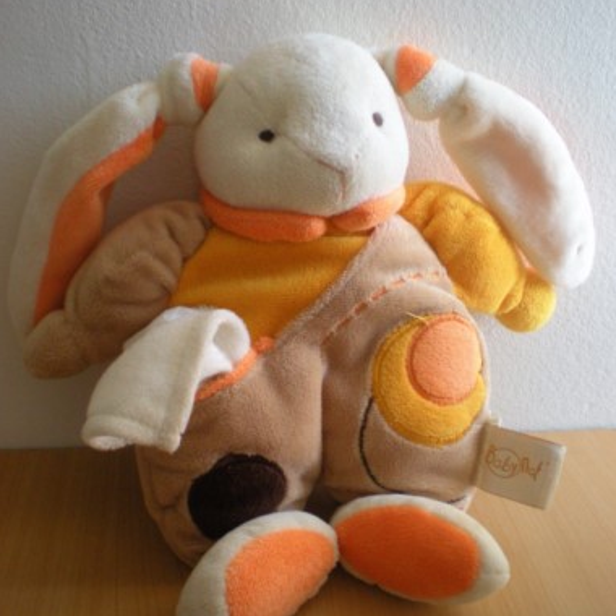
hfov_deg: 36.8
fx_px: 926
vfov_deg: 36.8
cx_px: 313
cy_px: 326
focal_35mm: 46
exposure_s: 1/33
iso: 200
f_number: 3.1
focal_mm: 6.3
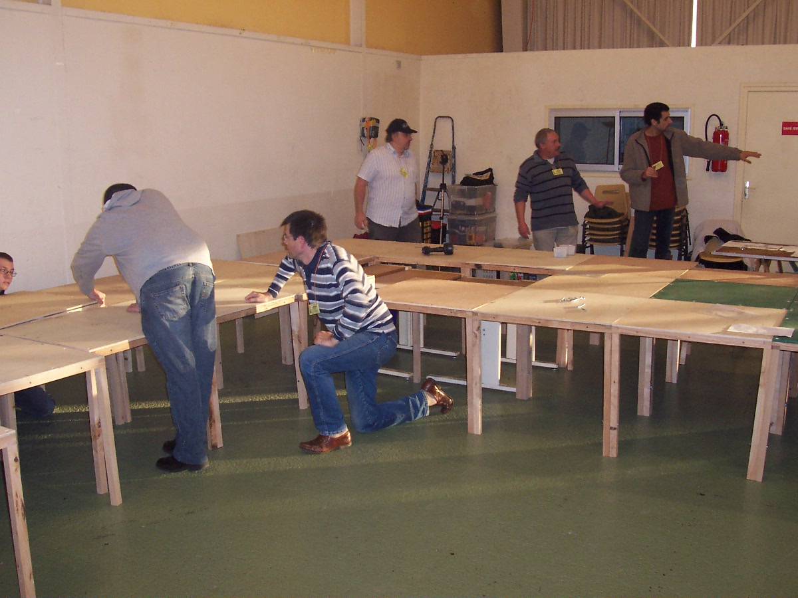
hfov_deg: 50.1
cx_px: 399
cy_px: 299
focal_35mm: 37
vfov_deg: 38.7
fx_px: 853
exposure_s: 1/60
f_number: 2.8
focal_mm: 5.6
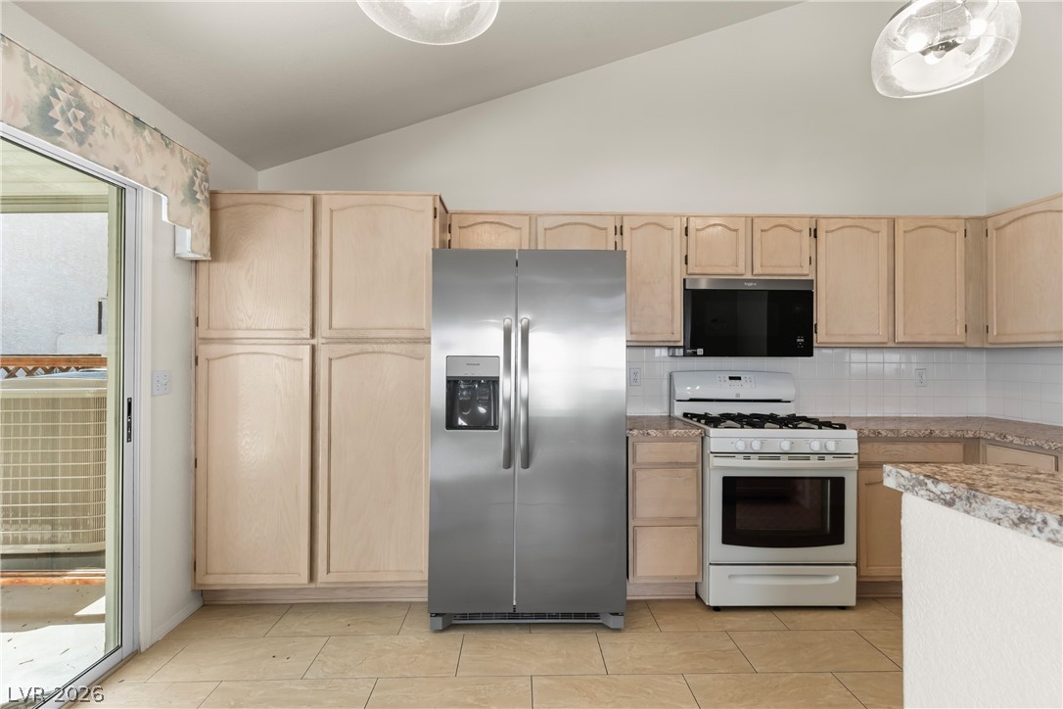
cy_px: 354
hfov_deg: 93.3
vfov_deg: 70.4
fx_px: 502
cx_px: 532
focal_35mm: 17
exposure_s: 1/40
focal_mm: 17
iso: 400
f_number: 8
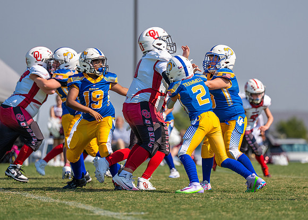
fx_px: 2818
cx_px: 177
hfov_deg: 6.3
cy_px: 118
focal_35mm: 322
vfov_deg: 4.5
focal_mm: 200
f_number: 2.8
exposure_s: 1/4000
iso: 160
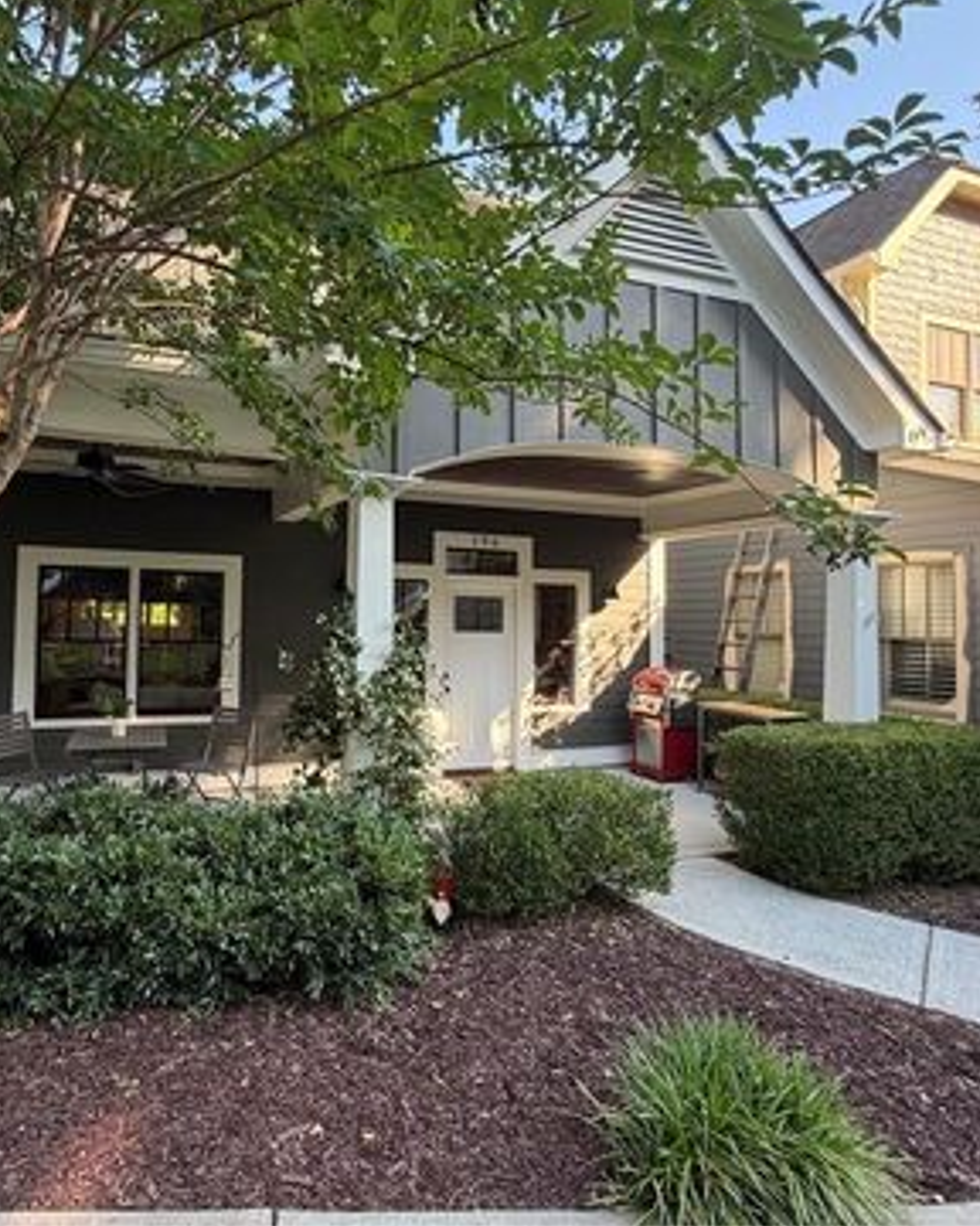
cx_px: 337
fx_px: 689
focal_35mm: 19
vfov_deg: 83.3
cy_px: 591
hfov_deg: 69.1
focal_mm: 2.22
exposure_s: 1/121
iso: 80
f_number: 2.2
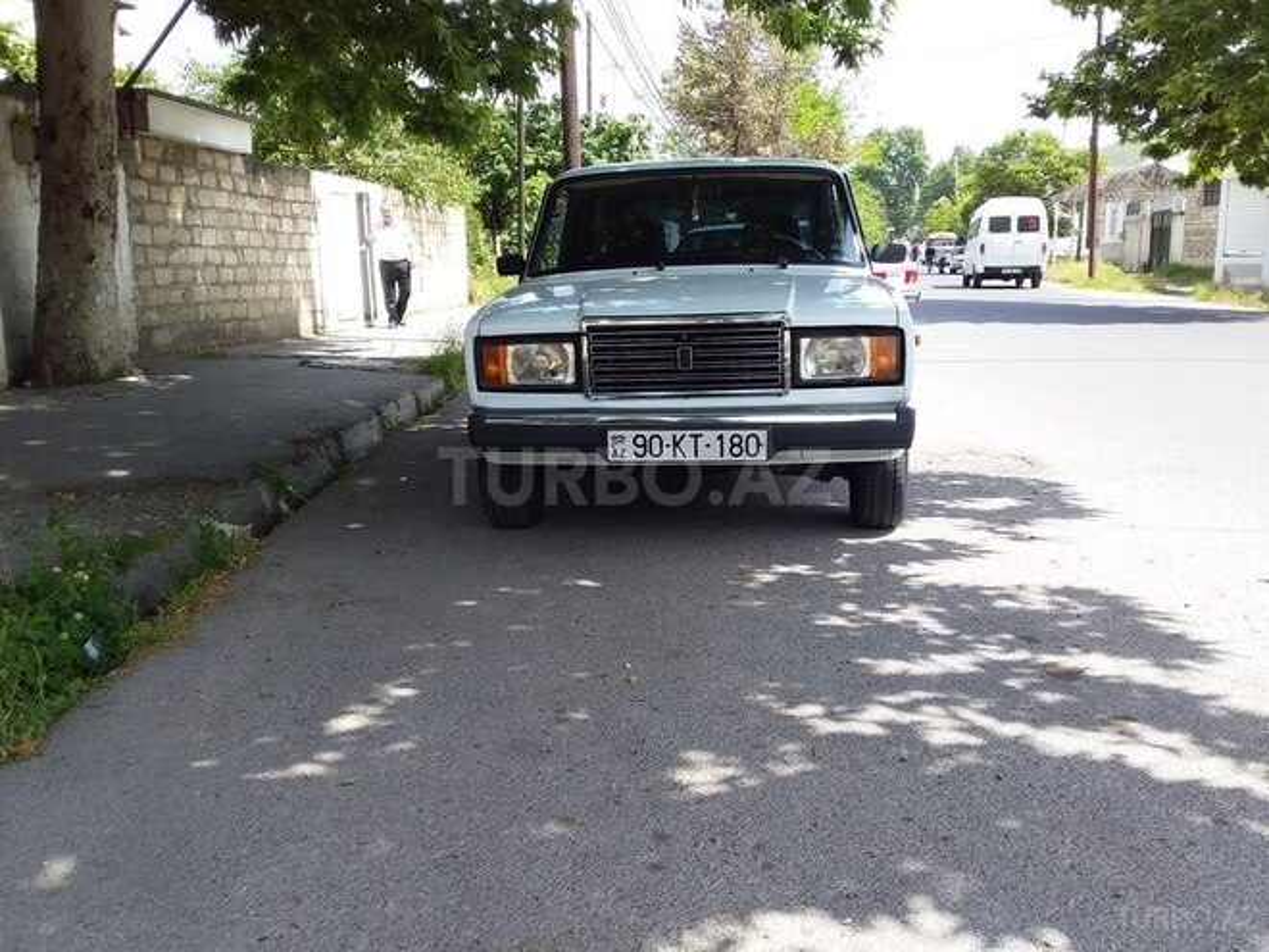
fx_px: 1136
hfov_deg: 58.4
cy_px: 476
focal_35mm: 31
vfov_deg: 45.4
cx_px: 634
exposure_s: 1/443
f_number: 2.2
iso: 40
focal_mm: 3.3
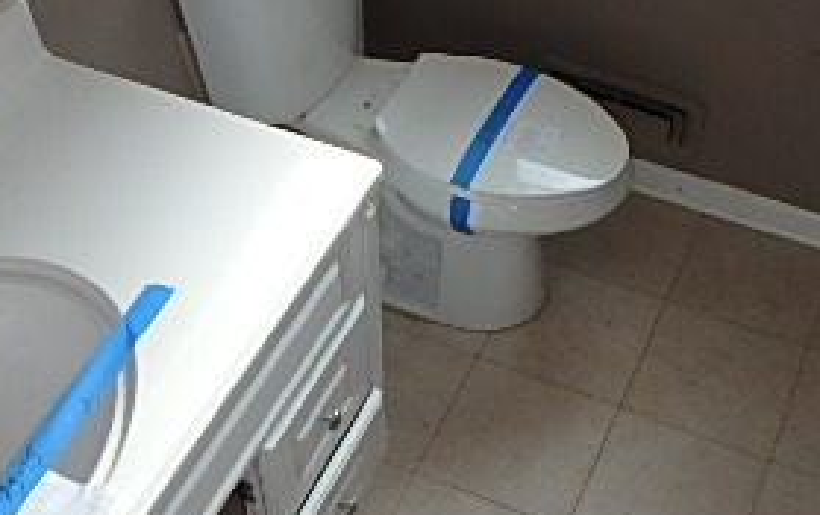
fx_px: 1141
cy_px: 418
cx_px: 447
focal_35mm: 51
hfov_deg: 39.5
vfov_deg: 25.0
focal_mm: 3.7
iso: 200
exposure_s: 1/50
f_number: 3.5
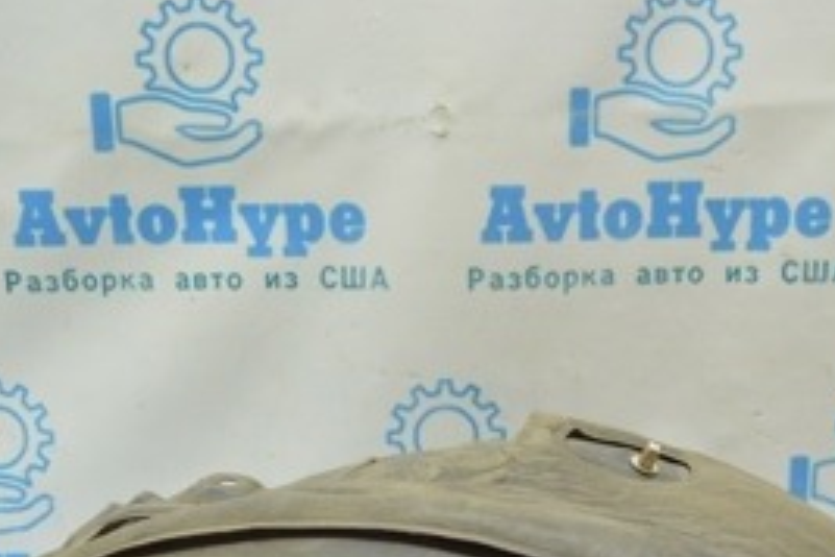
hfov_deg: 25.6
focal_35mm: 79
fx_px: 1832
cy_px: 552
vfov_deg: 16.9
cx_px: 475
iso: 400
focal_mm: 22
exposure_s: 1/50
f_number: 3.8
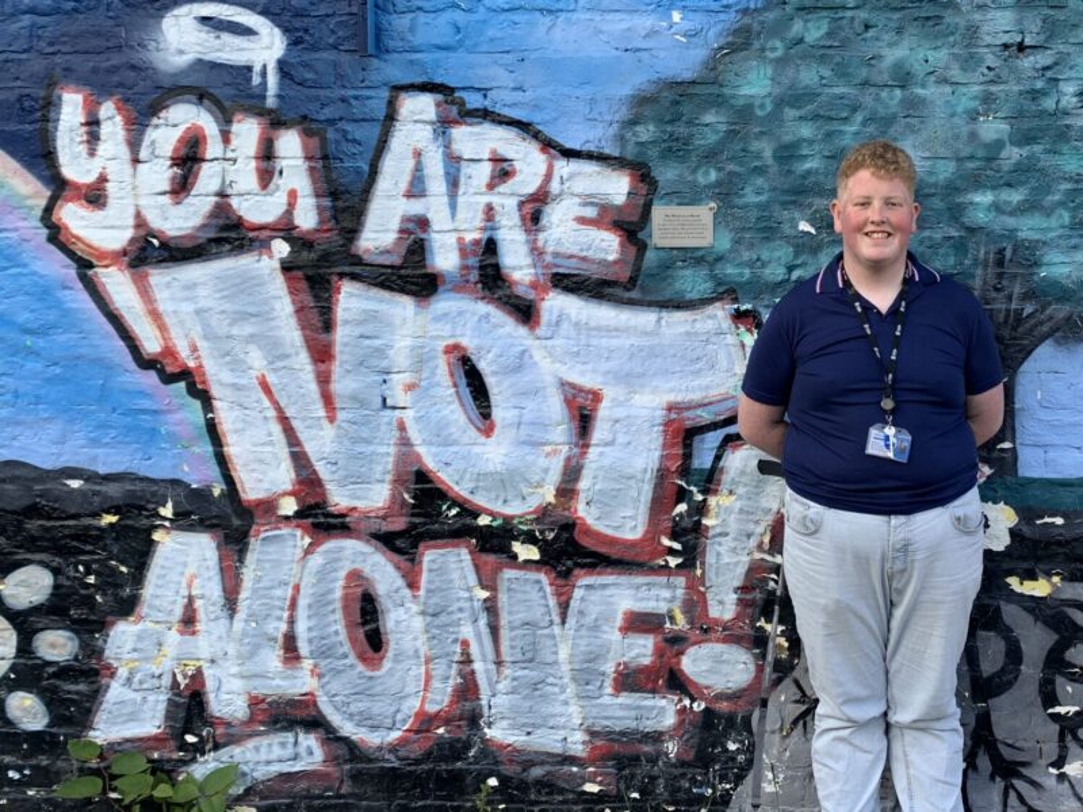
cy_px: 406
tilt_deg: -3.4
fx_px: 813
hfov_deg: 67.3
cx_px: 542
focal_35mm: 26
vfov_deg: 53.1
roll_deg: -0.2
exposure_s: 1/166
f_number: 1.8
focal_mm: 4.25
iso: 25
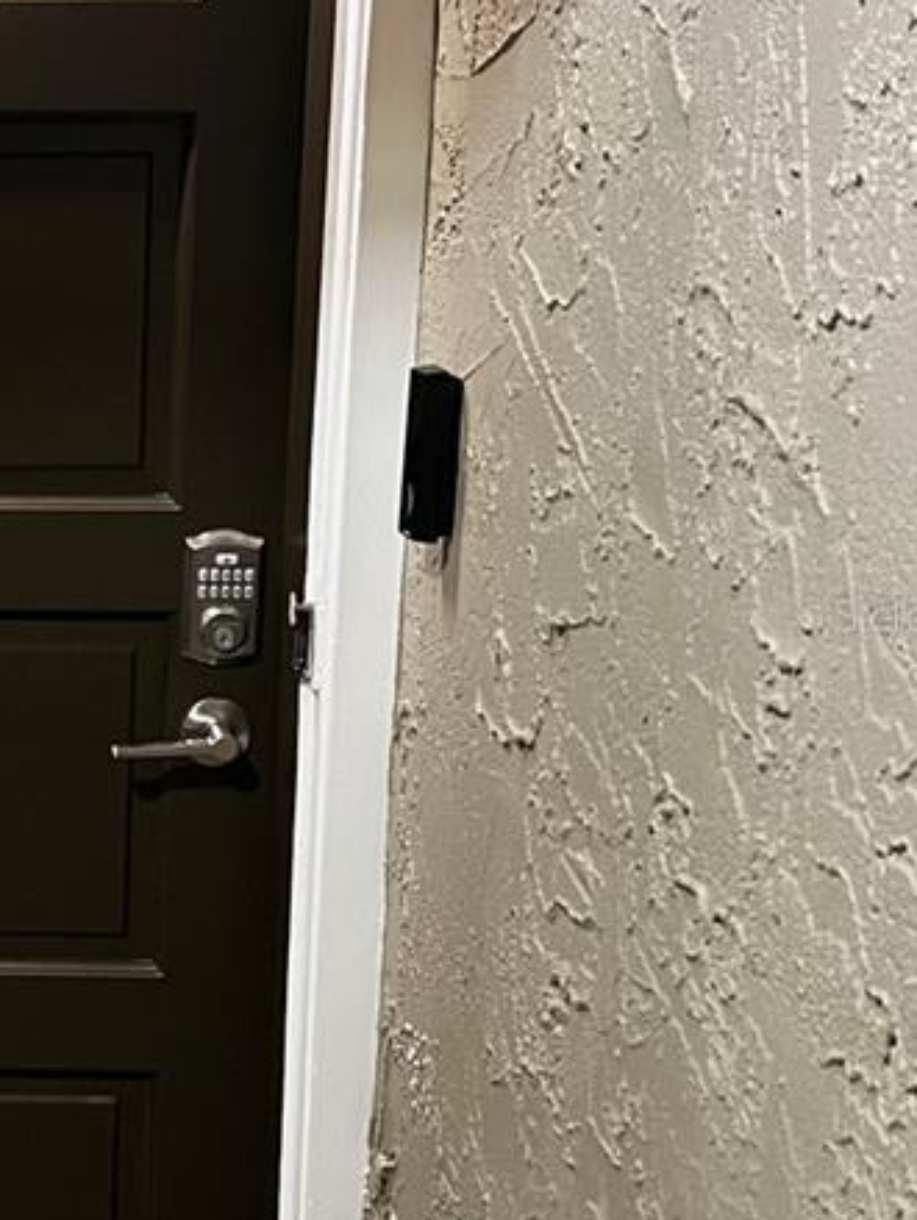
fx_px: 2504
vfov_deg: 27.4
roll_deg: -0.4
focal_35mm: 71
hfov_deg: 19.4
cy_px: 614
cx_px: -220
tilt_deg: -13.0
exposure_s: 1/40
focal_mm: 5.7
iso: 640
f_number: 1.5
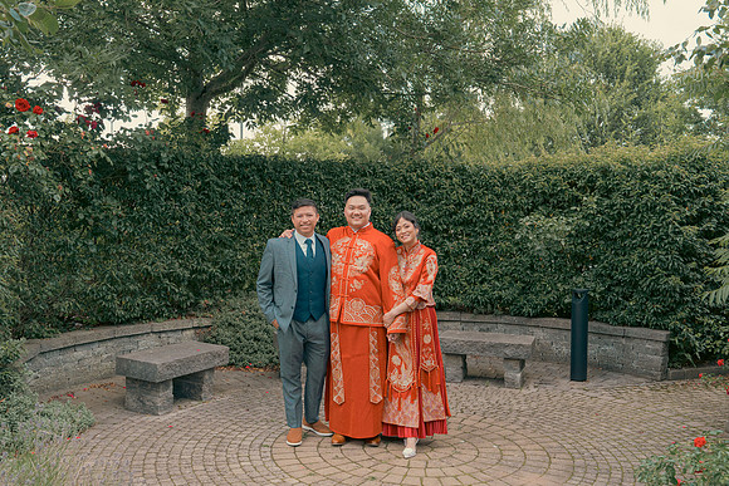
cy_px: 243
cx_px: 364
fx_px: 729
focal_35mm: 36
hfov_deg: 53.1
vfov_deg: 36.9
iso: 500
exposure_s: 1/160
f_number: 5.6
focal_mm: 36
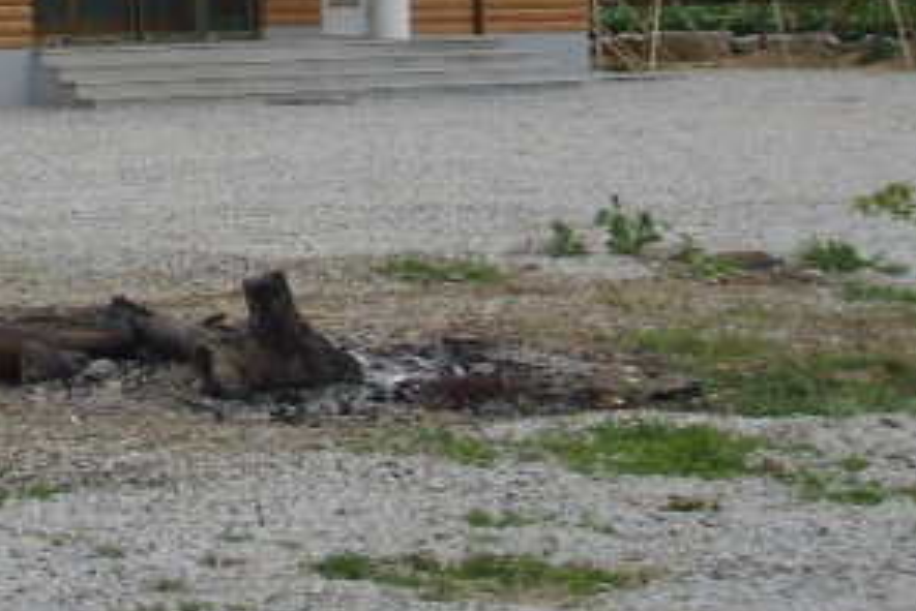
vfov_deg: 9.6
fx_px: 3589
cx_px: -28
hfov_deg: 14.3
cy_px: -205
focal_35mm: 141
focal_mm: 8.8
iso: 63
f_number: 3.8
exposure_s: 1/90
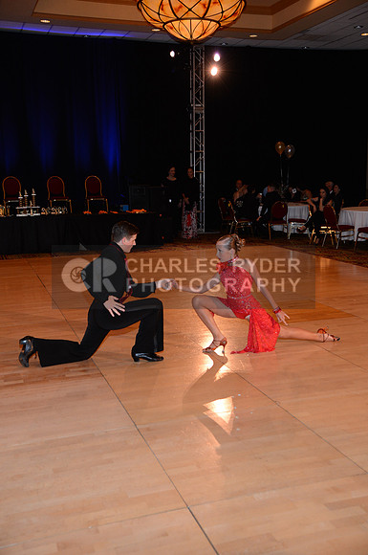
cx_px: 184
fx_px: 584
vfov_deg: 50.8
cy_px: 278
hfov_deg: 35.0
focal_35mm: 38
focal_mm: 38
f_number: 4.5
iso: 2000
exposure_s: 1/200
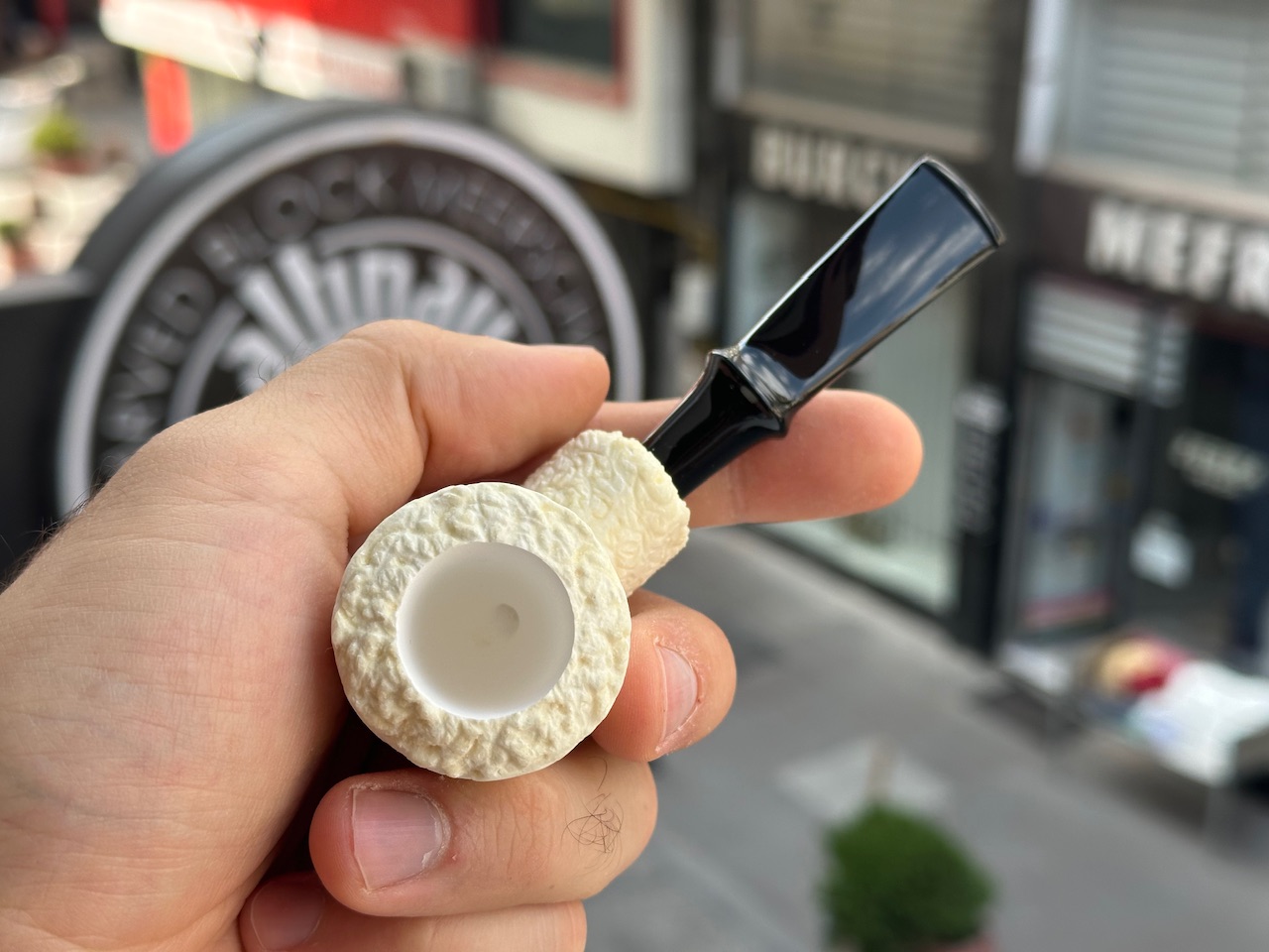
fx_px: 1760
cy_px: 476
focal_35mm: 48
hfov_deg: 39.7
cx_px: 634
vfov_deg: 30.3
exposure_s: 1/631
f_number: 1.78
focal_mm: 6.86
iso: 64
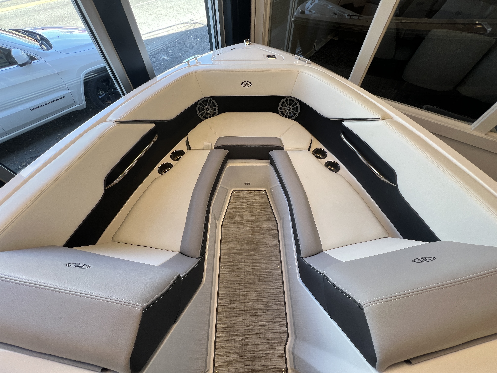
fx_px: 187
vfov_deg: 89.9
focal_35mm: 13
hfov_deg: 106.2
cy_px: 186
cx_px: 248
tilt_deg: -55.0
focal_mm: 1.57
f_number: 1.8
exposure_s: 1/99
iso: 50
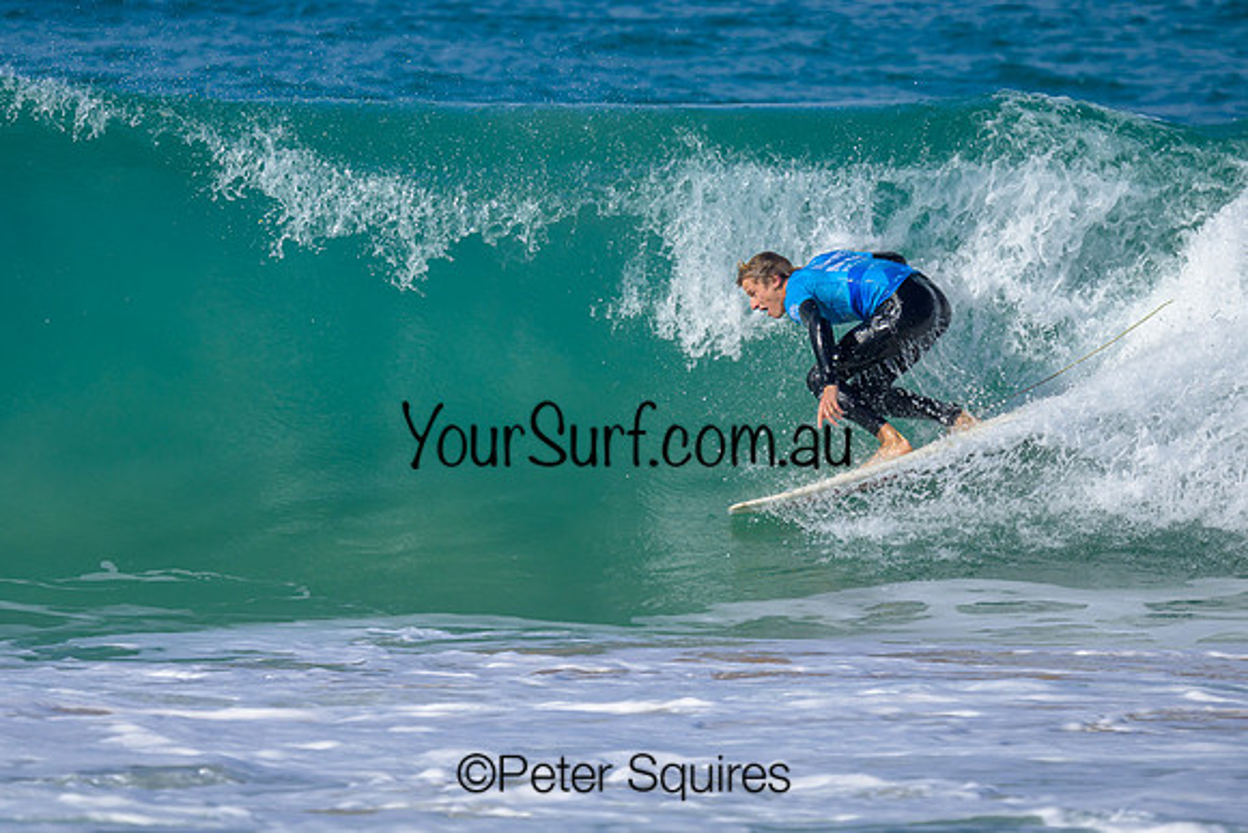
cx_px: 615
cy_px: 362
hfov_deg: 1.9
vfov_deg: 1.3
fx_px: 38085
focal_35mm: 1098
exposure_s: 1/2000
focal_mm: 800
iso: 280
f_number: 6.3
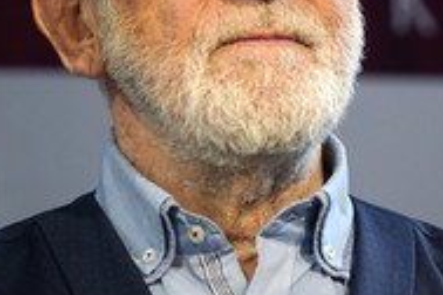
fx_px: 7272
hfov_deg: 3.5
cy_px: 35
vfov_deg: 2.3
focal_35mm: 591
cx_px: 273
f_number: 5.6
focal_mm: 248
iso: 2500
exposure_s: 1/250
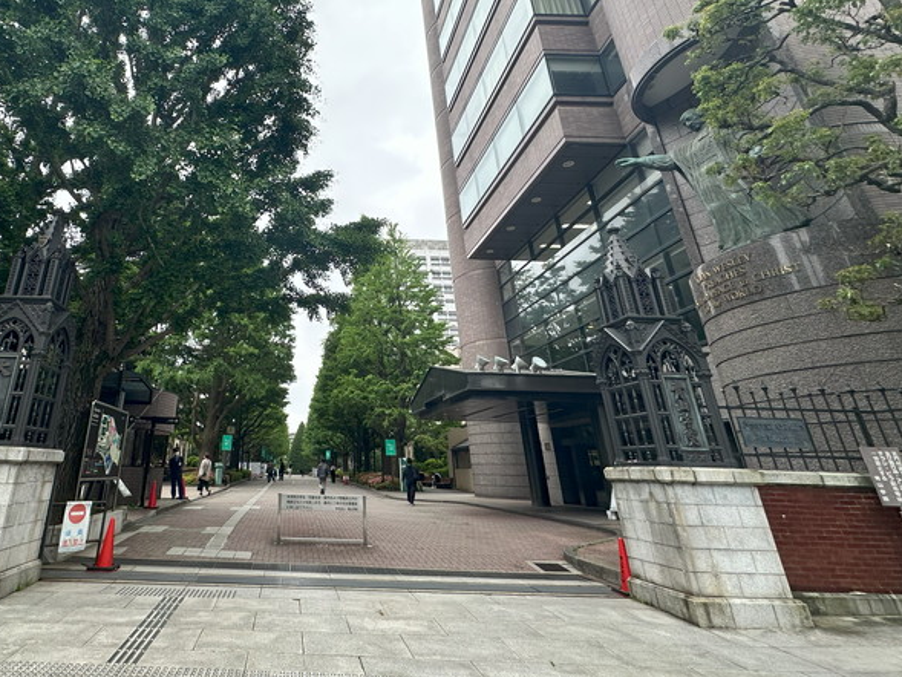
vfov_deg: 67.5
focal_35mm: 19
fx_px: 495
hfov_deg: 81.7
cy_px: 250
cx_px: 297
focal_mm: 2.22
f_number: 2.2
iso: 40
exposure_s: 1/561
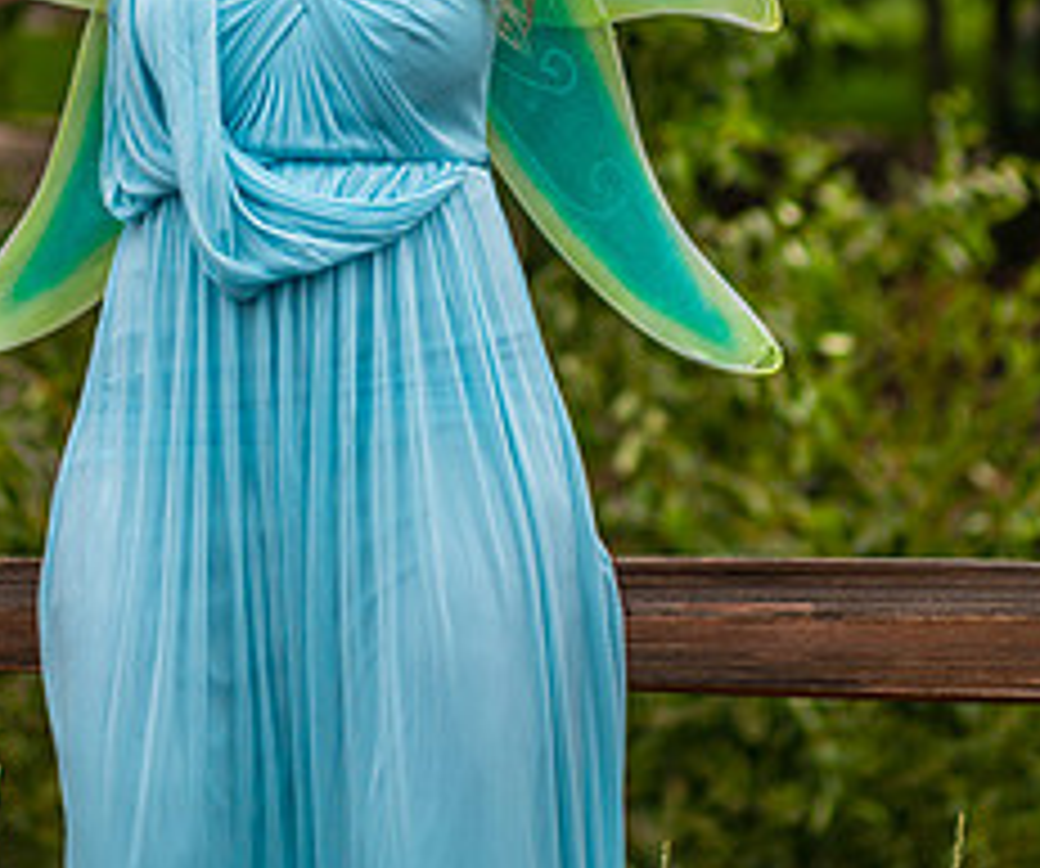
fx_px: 4635
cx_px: 419
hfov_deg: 12.8
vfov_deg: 10.6
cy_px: -18
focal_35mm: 148
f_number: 1.8
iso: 200
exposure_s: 1/200
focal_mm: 55
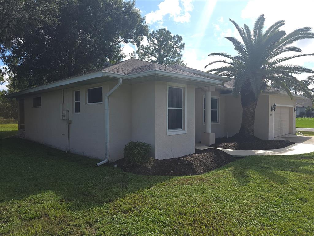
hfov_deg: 73.9
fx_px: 209
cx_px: 157
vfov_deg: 58.9
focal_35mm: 23
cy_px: 118
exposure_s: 1/355
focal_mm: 6.3
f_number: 1.7
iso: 12
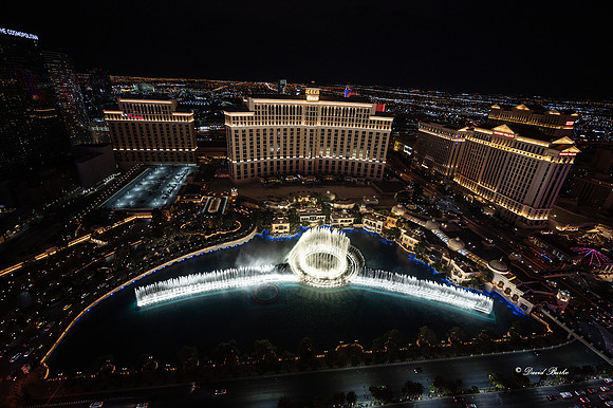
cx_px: 306
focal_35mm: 16
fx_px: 264
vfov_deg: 75.4
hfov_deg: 98.6
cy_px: 204
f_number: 4
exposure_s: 1/30
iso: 100
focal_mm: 15.5
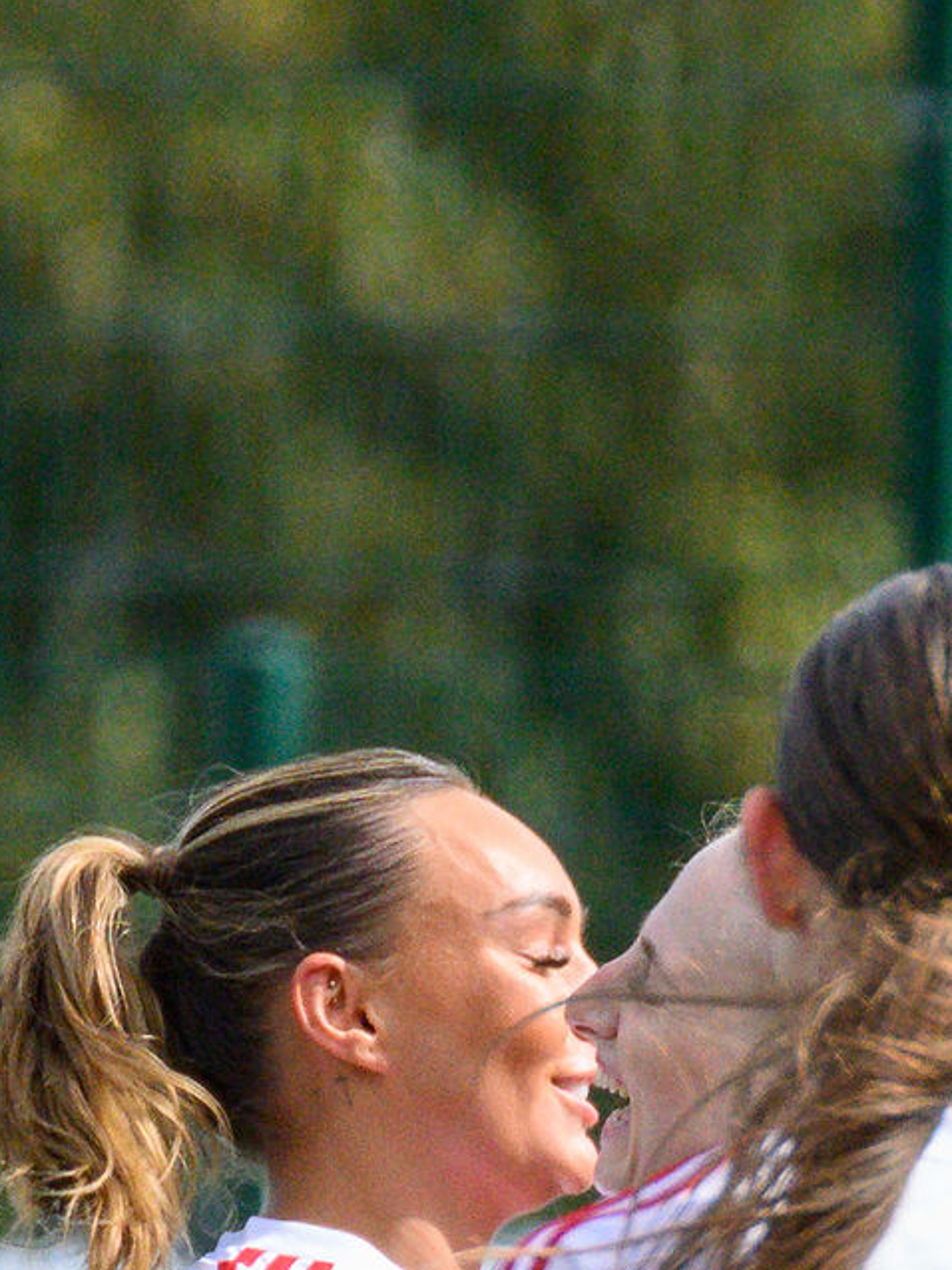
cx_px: 1541
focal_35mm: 2709
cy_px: 1528
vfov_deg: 0.7
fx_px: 99403
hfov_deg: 0.5
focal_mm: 340
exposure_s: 1/4000
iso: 1250
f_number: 5.3
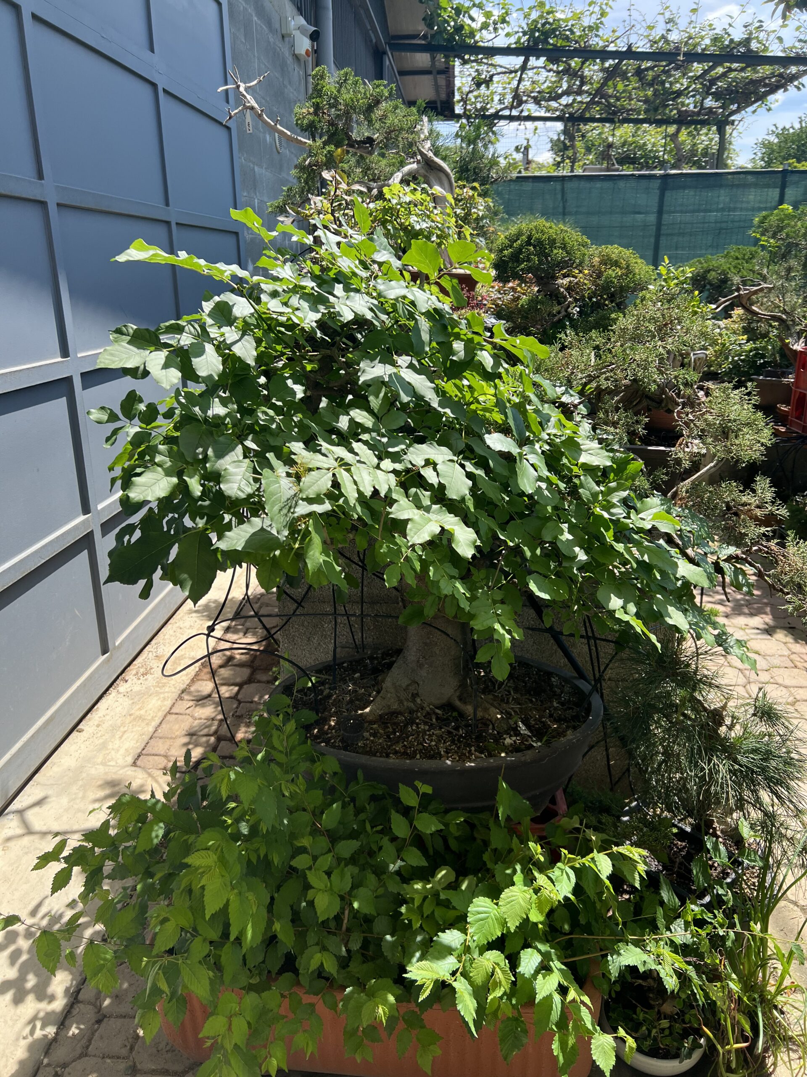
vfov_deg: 67.3
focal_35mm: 26
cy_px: 538
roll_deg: +0.5
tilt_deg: -15.5
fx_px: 808
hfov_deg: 53.1
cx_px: 404
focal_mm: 5.7
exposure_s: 1/1326
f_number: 1.5
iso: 50
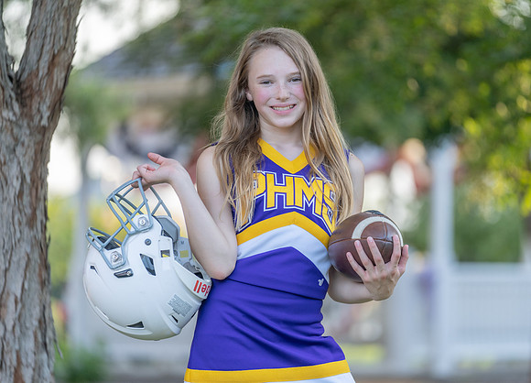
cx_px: 288
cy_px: 192
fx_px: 2952
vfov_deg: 7.4
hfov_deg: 10.3
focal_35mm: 195
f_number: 2.8
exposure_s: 1/320
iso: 250
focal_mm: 174
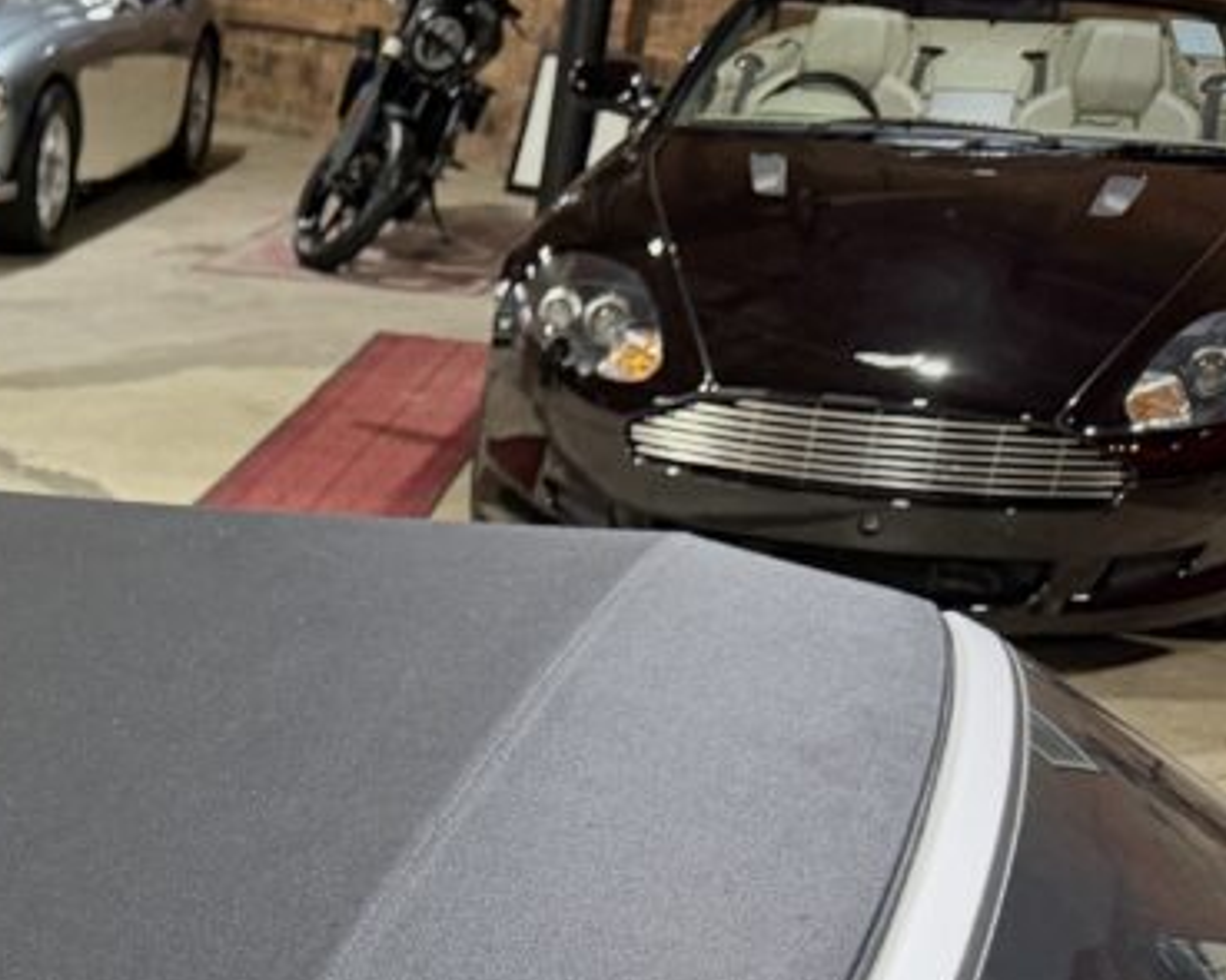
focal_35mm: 65
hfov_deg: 26.6
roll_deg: -1.0
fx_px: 2358
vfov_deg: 21.3
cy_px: 1269
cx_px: -153
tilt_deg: -32.0
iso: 320
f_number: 1.78
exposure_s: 1/50
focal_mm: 6.76
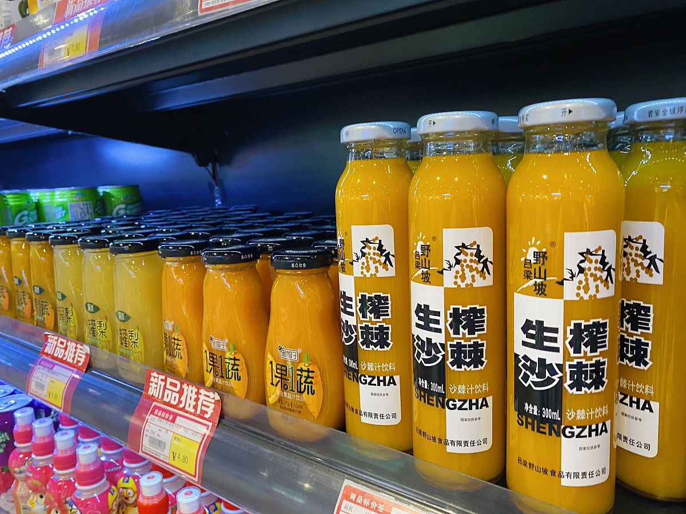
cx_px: 343
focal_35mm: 26
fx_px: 515
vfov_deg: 53.1
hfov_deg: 67.3
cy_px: 257
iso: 320
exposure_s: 1/33
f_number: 1.8
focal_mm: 4.25
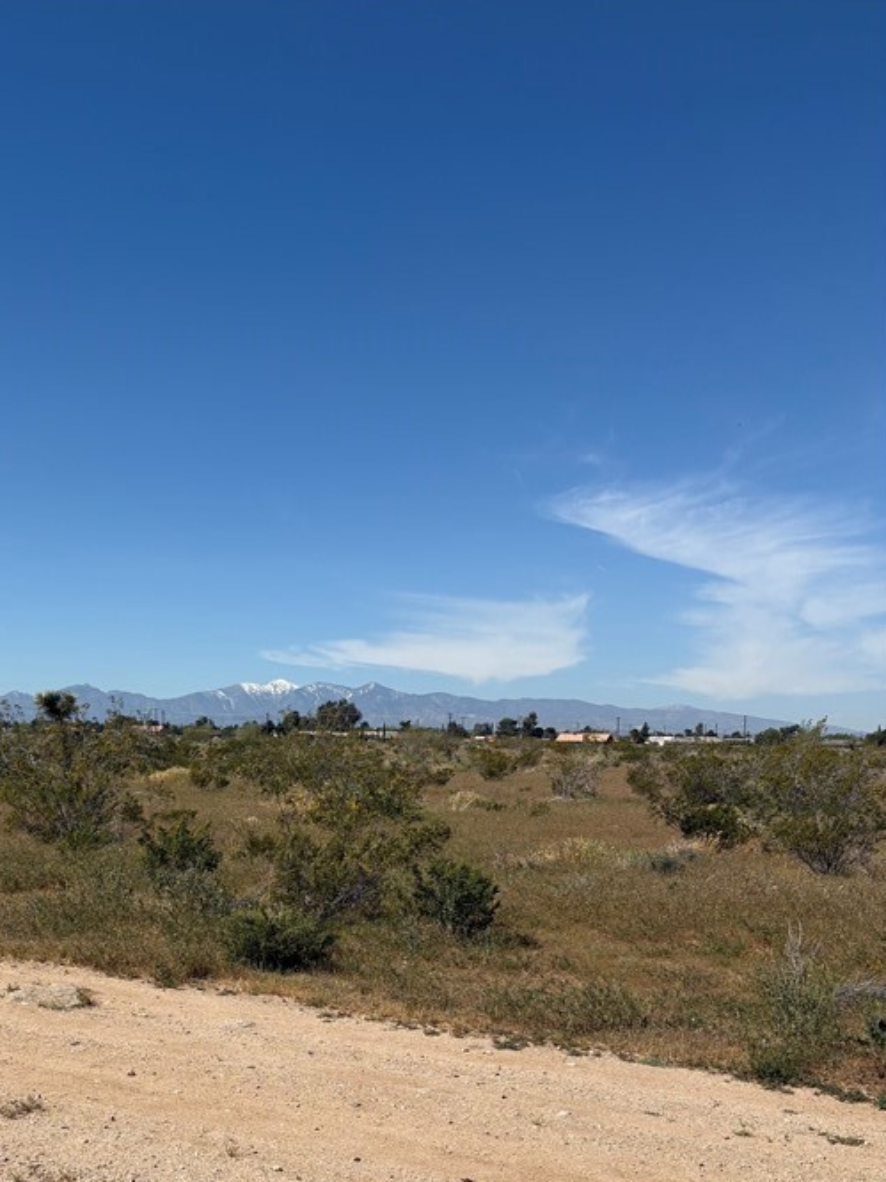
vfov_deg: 45.1
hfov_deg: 35.1
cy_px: 894
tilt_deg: -5.2
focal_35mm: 40
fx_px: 1366
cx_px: 211
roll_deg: -1.4
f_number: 1.6
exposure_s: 1/6993
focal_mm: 5.96
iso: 50
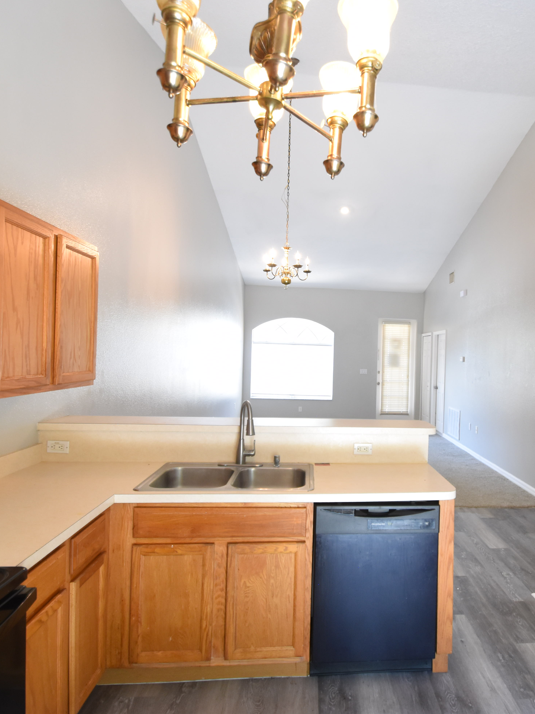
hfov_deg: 59.2
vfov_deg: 76.4
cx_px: 371
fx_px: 453
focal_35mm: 22
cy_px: 351
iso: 800
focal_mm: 10
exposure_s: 1/60
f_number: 4
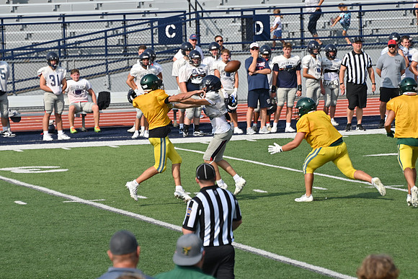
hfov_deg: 6.5
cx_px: 209
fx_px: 3658
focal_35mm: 315
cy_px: 140
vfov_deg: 4.4
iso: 110
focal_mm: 210
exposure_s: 1/800
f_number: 5.6
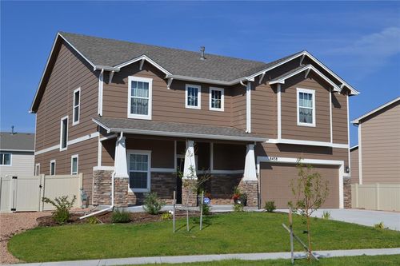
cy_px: 133
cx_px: 200
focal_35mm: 48
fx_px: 533
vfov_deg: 28.1
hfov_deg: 41.1
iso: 100
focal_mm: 32
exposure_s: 1/320
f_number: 9
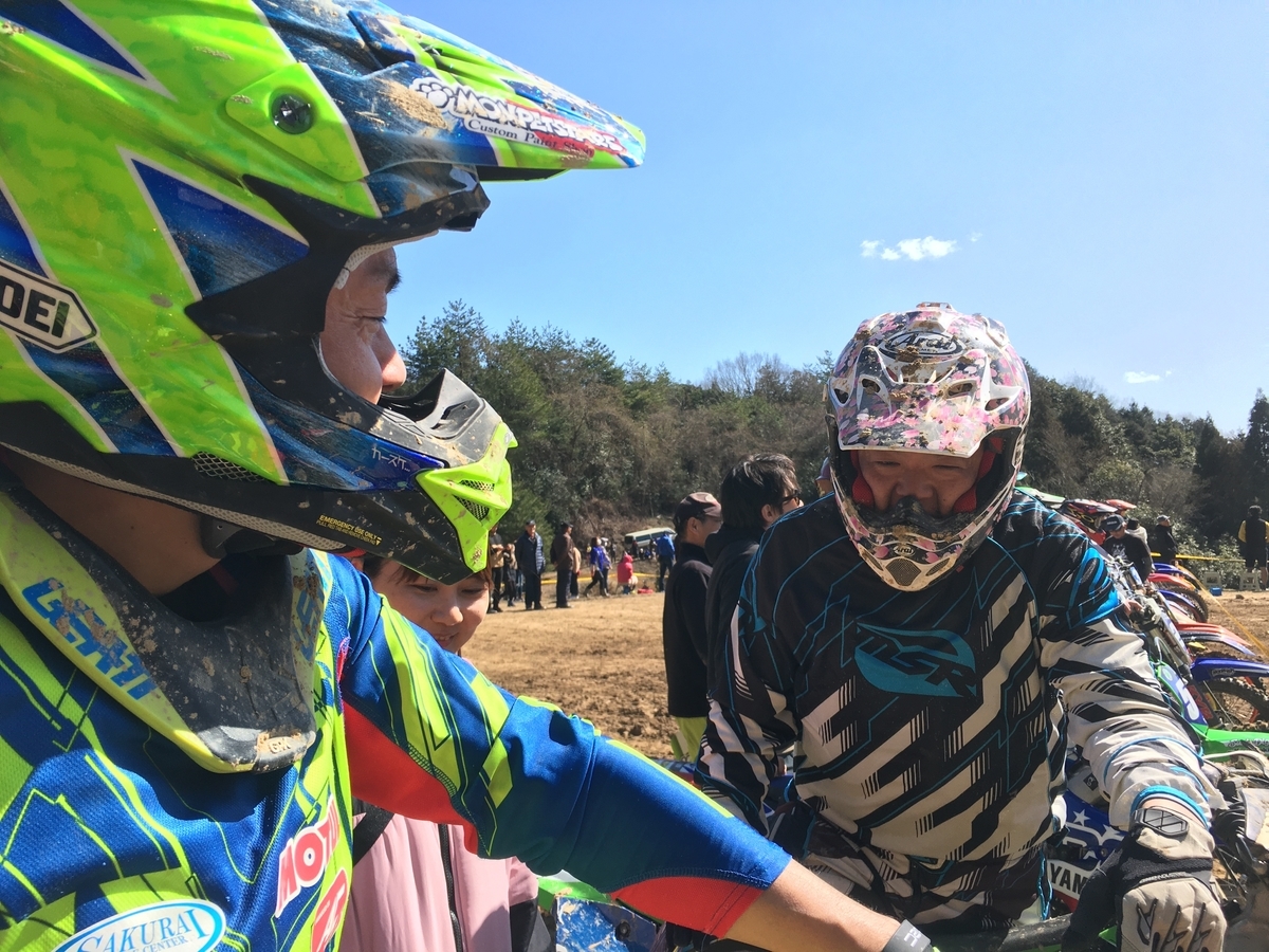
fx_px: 1063
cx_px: 634
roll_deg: +2.5
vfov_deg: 48.2
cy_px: 476
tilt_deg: +4.1
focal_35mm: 29
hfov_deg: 61.7
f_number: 2.2
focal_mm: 4.15
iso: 25
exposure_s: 1/836
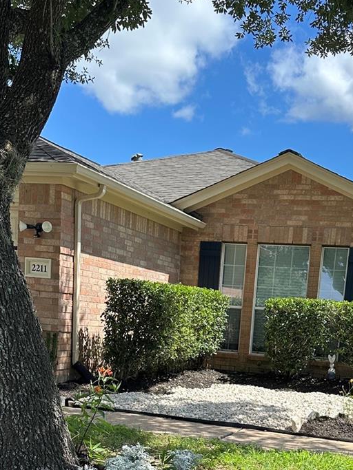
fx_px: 734
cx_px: 225
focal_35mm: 54
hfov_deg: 26.9
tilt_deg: -9.9
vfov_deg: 33.4
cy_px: 438
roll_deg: -5.2
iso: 80
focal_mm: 6.86
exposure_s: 1/2070
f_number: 1.78
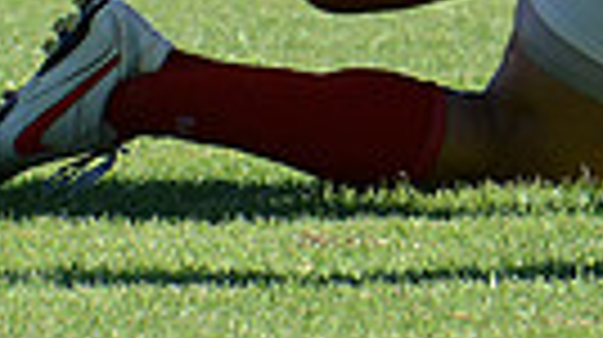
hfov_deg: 2.0
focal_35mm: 1091
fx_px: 17423
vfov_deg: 1.1
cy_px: -462
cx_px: 630
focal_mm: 240
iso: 320
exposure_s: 1/800
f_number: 5.3
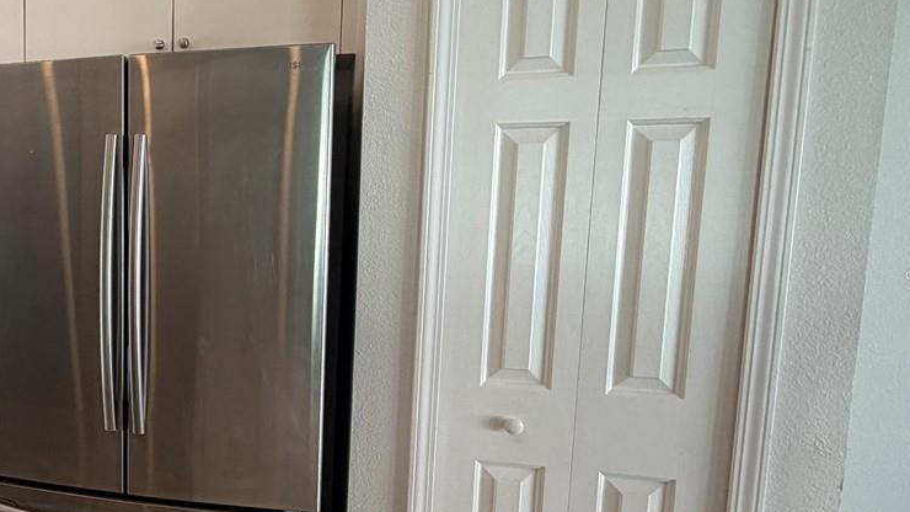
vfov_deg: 35.6
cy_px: 279
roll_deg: +0.4
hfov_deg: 50.3
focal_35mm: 33
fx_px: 796
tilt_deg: -4.9
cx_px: 37
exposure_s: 1/121
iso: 100
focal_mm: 2.22
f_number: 2.2
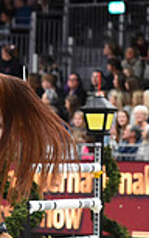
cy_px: 148
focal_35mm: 541
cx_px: -203
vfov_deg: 3.9
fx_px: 3505
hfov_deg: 2.4
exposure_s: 1/800
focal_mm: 140
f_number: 3.5
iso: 5000
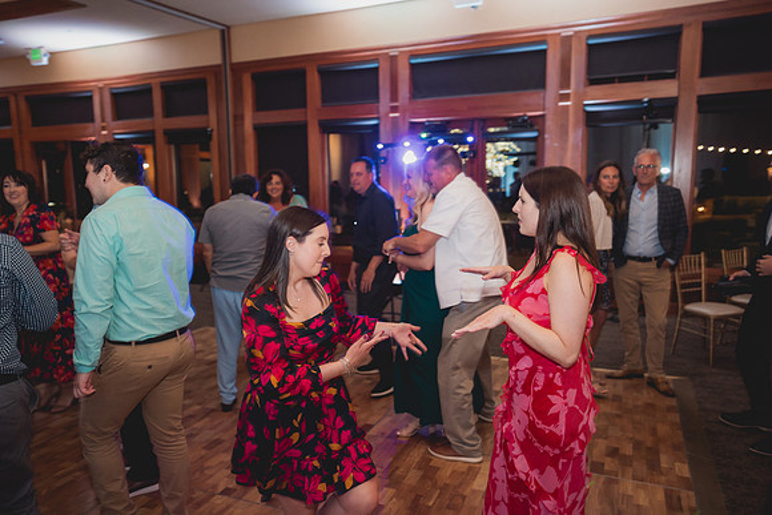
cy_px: 258
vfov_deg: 46.4
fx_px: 601
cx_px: 386
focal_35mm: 28
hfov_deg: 65.5
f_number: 2.8
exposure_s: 1/40
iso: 2500
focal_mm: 28
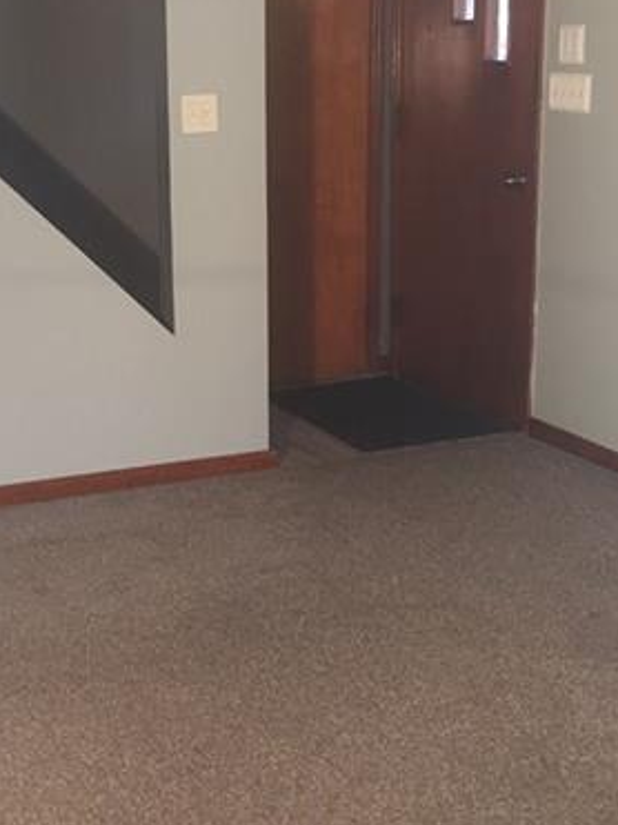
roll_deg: +1.8
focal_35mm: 60
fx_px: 1429
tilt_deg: -12.6
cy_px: 362
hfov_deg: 24.1
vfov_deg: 32.2
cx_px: 156
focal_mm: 4.15
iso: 64
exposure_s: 1/30
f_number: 2.2
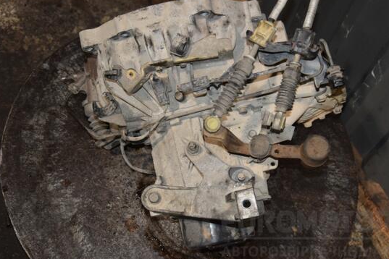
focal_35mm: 57
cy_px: 125
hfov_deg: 35.0
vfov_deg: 23.8
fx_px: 616
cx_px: 208
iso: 800
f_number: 5
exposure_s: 1/60
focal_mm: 34
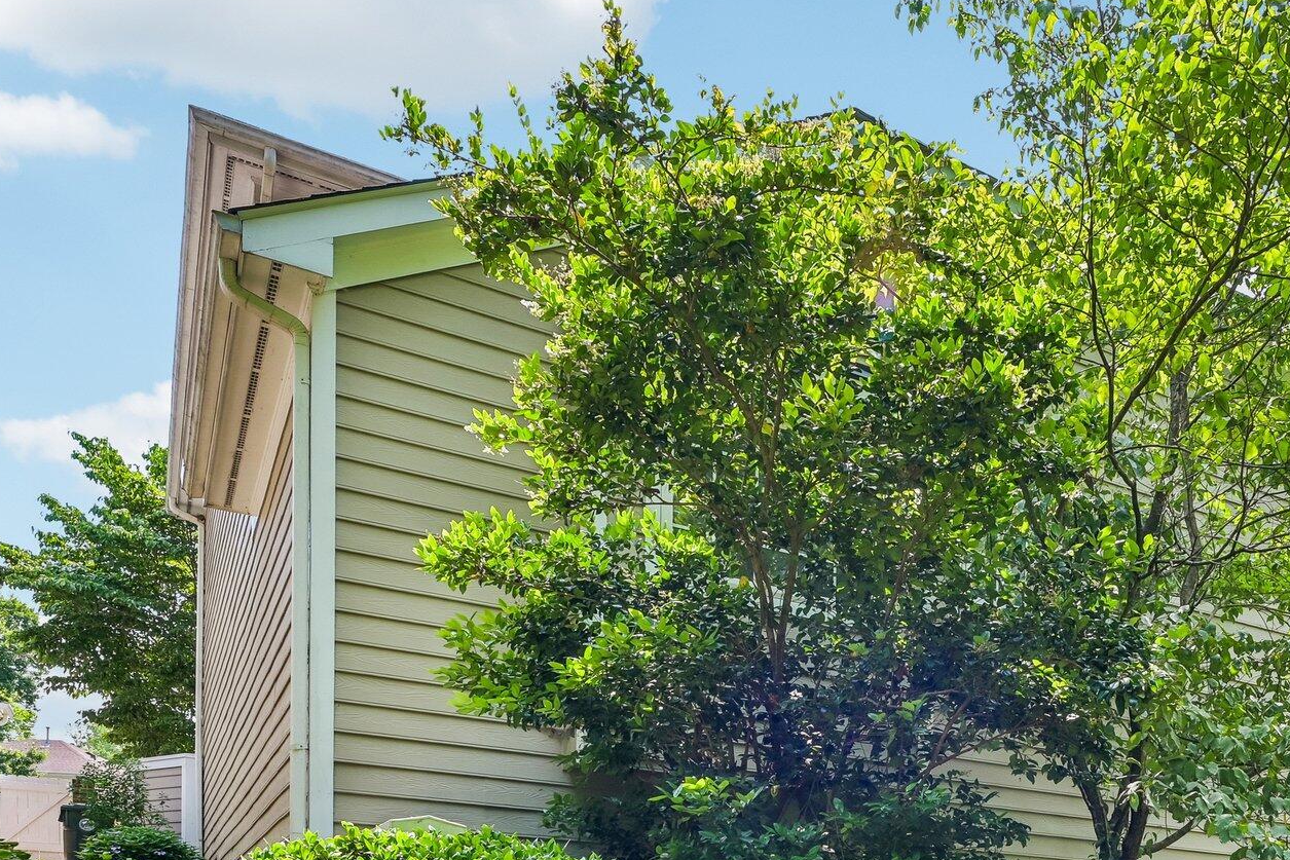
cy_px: 563
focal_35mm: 31
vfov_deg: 41.9
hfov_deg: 59.1
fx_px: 1111
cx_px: 840
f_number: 9
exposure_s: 1/80
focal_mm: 19
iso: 200
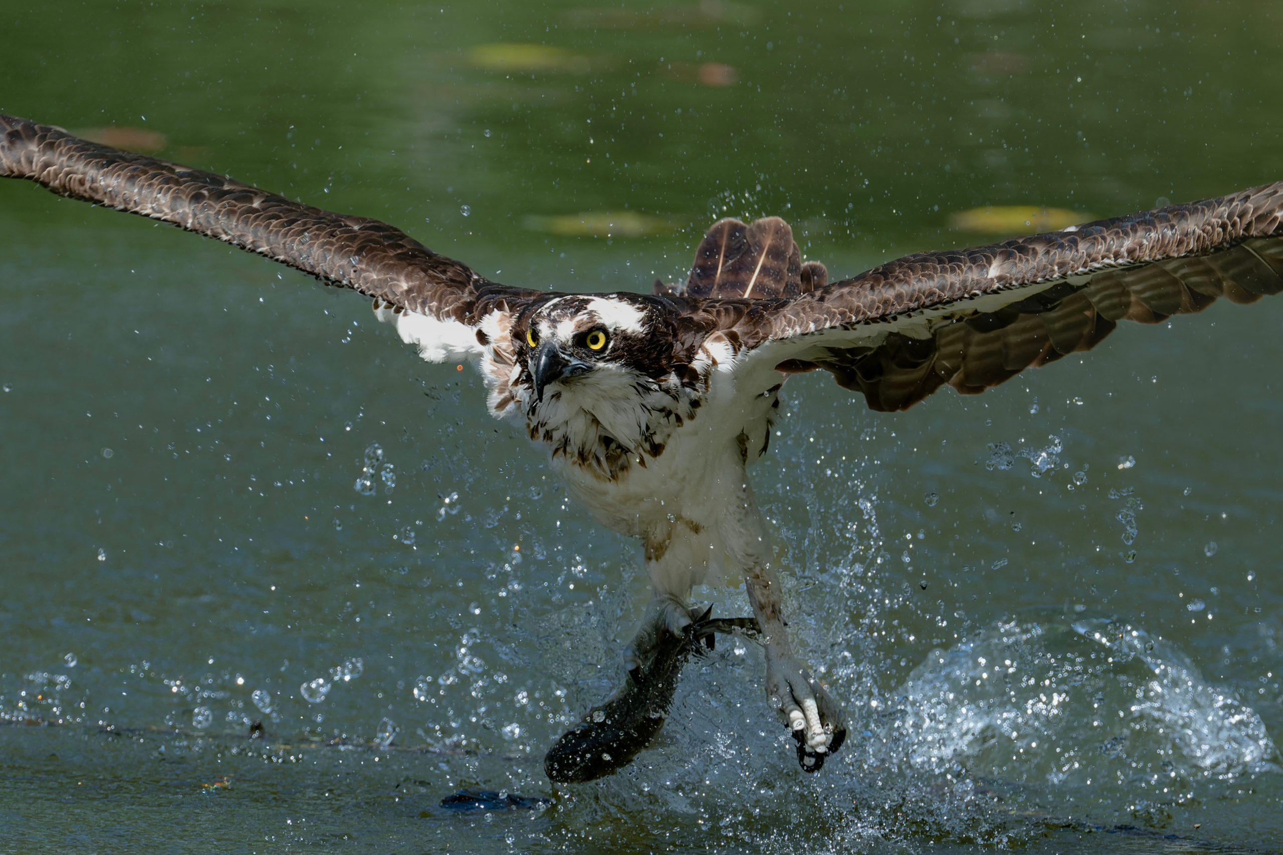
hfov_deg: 3.1
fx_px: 24056
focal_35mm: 675
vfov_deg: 2.0
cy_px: 428
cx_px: 642
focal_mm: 450
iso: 800
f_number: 8
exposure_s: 1/2500
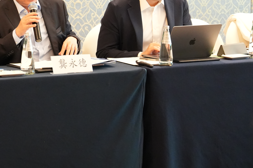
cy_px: 0
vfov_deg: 9.3
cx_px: 17
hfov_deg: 13.9
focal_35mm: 146
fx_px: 1026
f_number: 4.5
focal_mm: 70
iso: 10000
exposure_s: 1/100
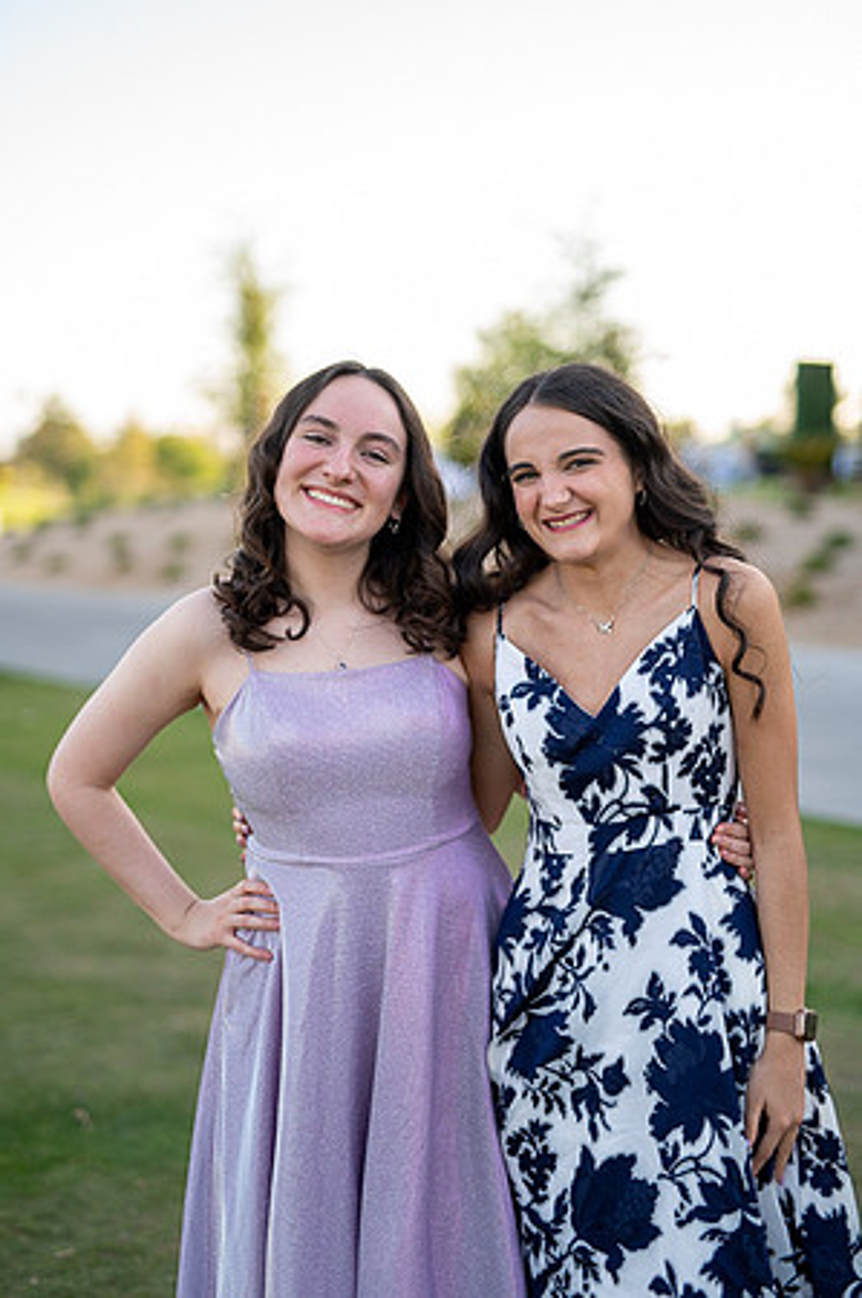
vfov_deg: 39.6
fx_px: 1800
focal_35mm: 50
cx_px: 431
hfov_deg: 26.9
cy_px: 649
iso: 100
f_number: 1.4
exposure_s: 1/640
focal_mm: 50
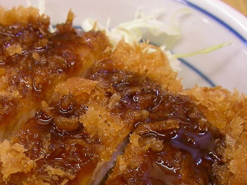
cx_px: 64
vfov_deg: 18.8
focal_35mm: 77
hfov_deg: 25.1
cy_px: 166
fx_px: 549
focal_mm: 5.7
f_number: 2.8
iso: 100
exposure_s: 1/23.3
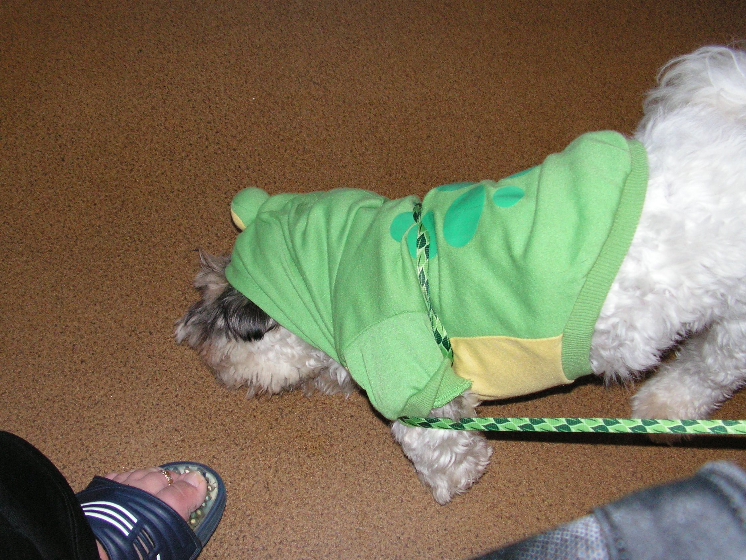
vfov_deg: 35.1
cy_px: 278
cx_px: 330
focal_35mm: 41
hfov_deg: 45.7
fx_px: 884
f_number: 3.2
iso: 160
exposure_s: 1/40
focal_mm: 6
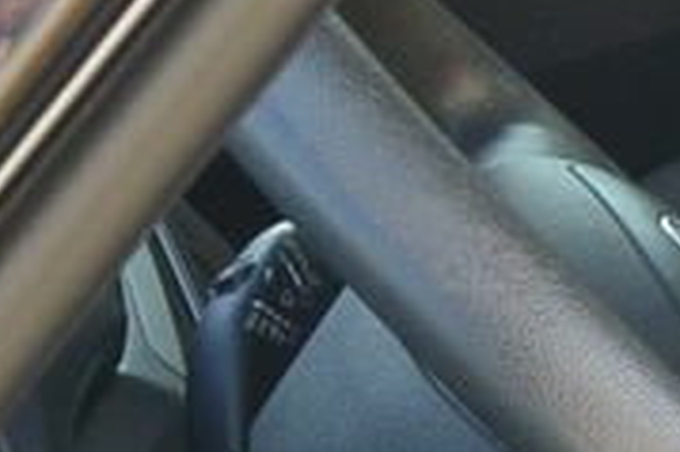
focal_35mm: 166
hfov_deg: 10.2
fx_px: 3133
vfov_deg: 8.2
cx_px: 1804
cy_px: 518
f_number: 3.5
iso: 160
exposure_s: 1/160
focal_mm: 11
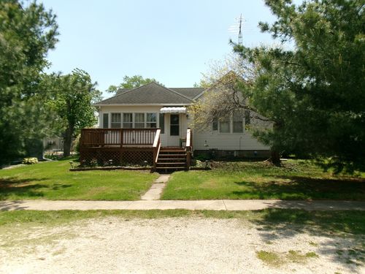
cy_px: 137
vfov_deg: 49.7
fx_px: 295
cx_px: 182
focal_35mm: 28
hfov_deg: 63.4
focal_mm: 5.1
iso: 100
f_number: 10.8
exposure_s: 1/105
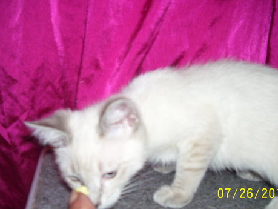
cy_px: 108
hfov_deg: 50.1
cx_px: 147
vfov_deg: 38.7
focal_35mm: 37
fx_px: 297
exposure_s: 1/60
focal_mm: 5.6
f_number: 2.7
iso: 125
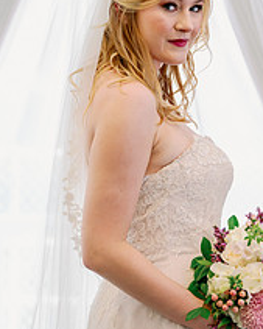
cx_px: 179
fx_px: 1011
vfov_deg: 18.4
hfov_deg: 14.8
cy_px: 129
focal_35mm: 104
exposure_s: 1/200
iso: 320
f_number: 2.8
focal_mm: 52
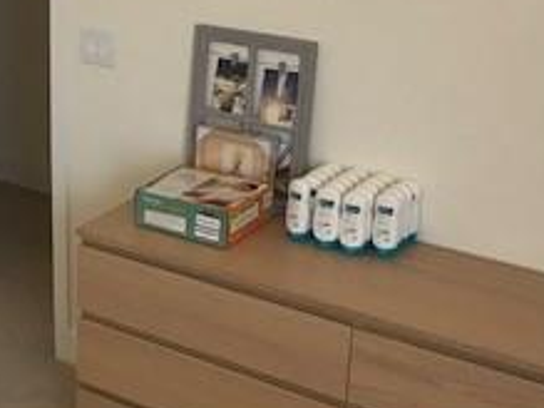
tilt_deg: -20.6
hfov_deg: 22.1
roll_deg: +3.4
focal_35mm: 82
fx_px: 1288
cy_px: 164
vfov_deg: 18.0
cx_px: -99
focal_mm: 3.99
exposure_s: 1/15
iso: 40
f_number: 1.8
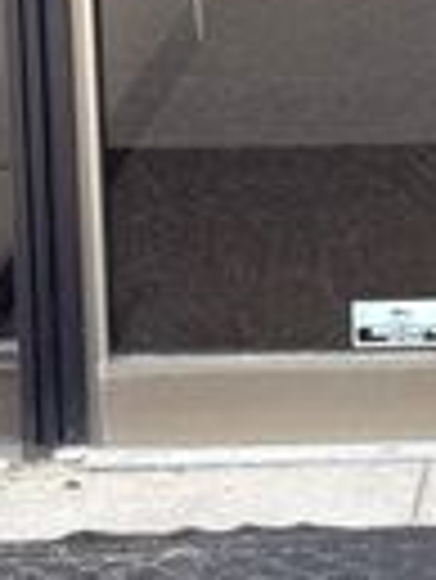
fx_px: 2247
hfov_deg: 10.4
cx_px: 809
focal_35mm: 134
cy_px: -438
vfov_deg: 13.3
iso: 40
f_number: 1.6
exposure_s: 1/225
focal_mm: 5.96
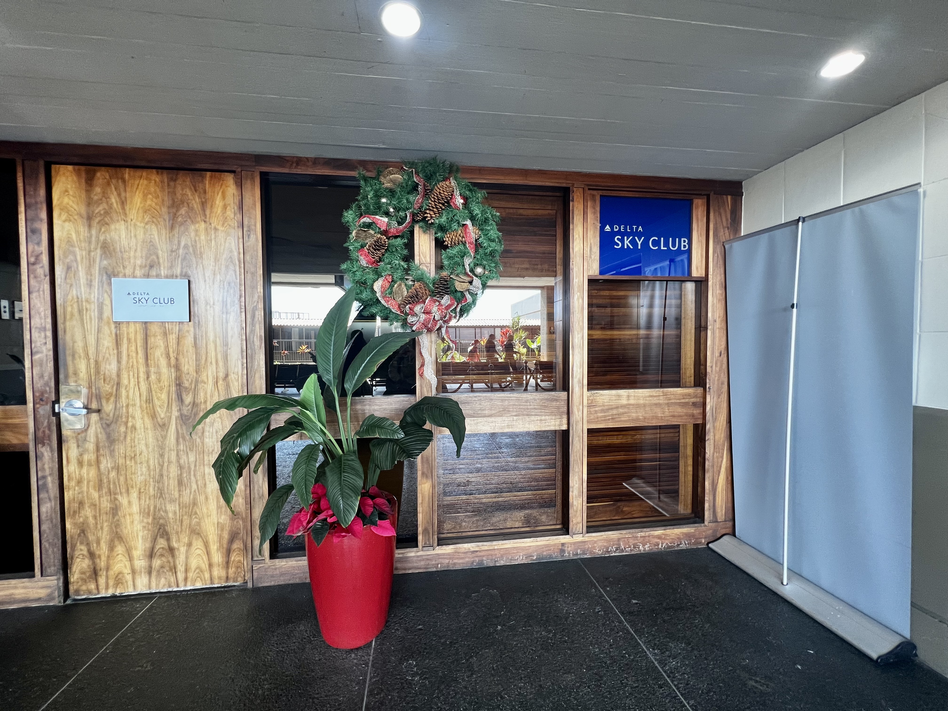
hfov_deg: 106.2
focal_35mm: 13
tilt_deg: -1.9
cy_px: 356
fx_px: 356
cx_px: 474
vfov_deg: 89.9
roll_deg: +1.0
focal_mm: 1.57
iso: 125
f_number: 1.8
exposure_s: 1/60
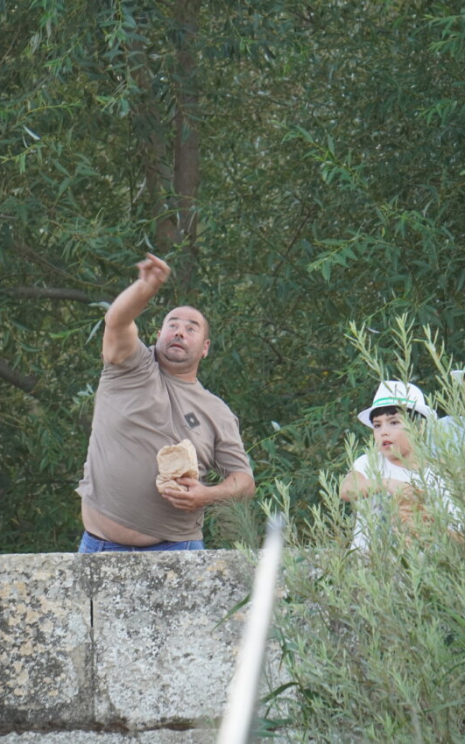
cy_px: 372
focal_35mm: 357
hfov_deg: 3.7
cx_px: 188
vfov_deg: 5.9
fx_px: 7236
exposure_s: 1/250
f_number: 5.6
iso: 1000
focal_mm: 155
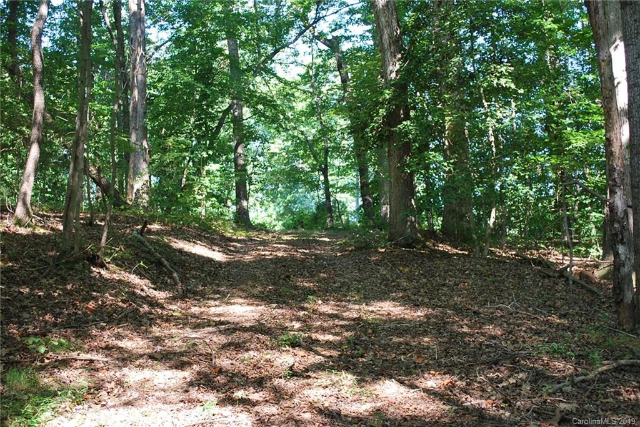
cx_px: 320
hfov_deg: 38.9
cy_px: 214
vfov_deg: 26.5
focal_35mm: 51
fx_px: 907
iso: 200
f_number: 5
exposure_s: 1/50
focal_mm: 34
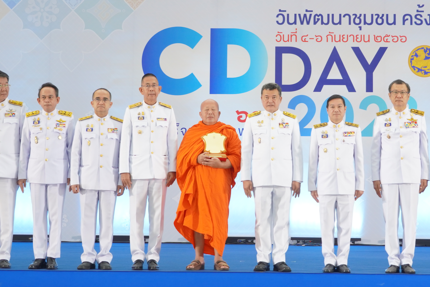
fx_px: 1063
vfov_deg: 15.3
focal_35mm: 89
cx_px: 276
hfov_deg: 22.8
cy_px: 86
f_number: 4.5
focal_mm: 52
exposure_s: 1/160
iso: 1250
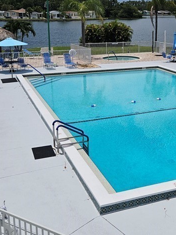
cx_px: 133
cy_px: 95
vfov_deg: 38.1
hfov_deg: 28.6
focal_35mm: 50
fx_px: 339
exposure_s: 1/6167
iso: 25
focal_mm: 5.4
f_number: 1.8
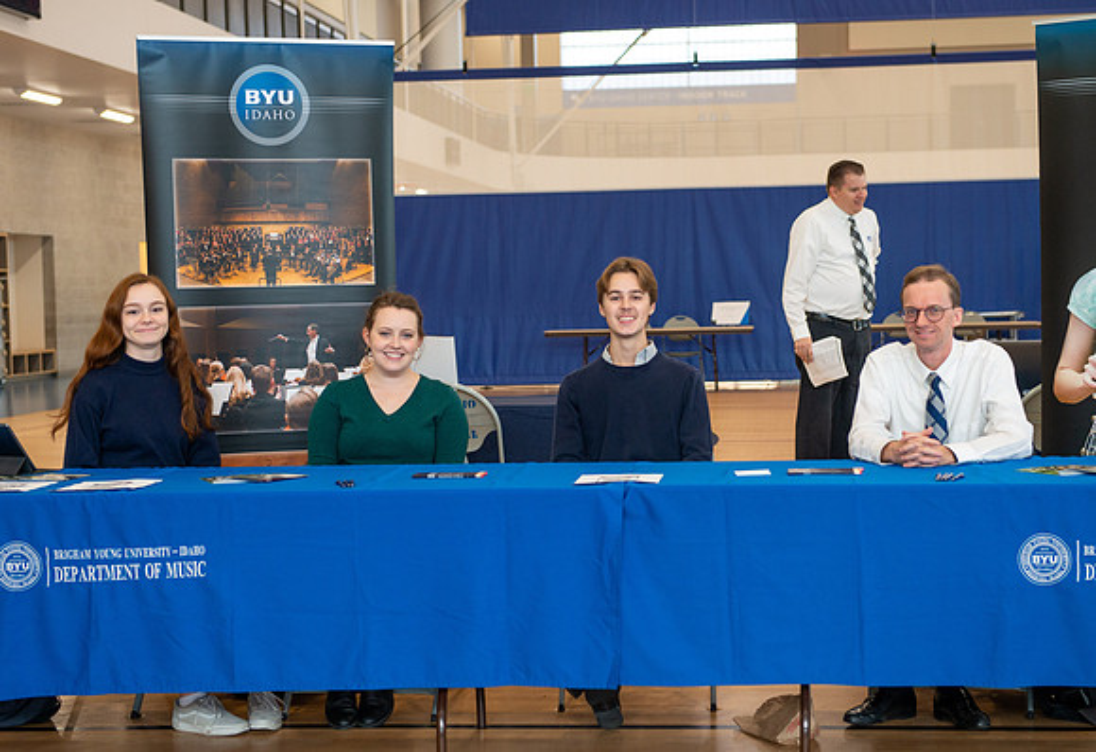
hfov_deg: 28.7
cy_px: 369
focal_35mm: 70
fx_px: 2144
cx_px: 596
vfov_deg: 19.9
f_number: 3.2
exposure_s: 1/160
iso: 640
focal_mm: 55
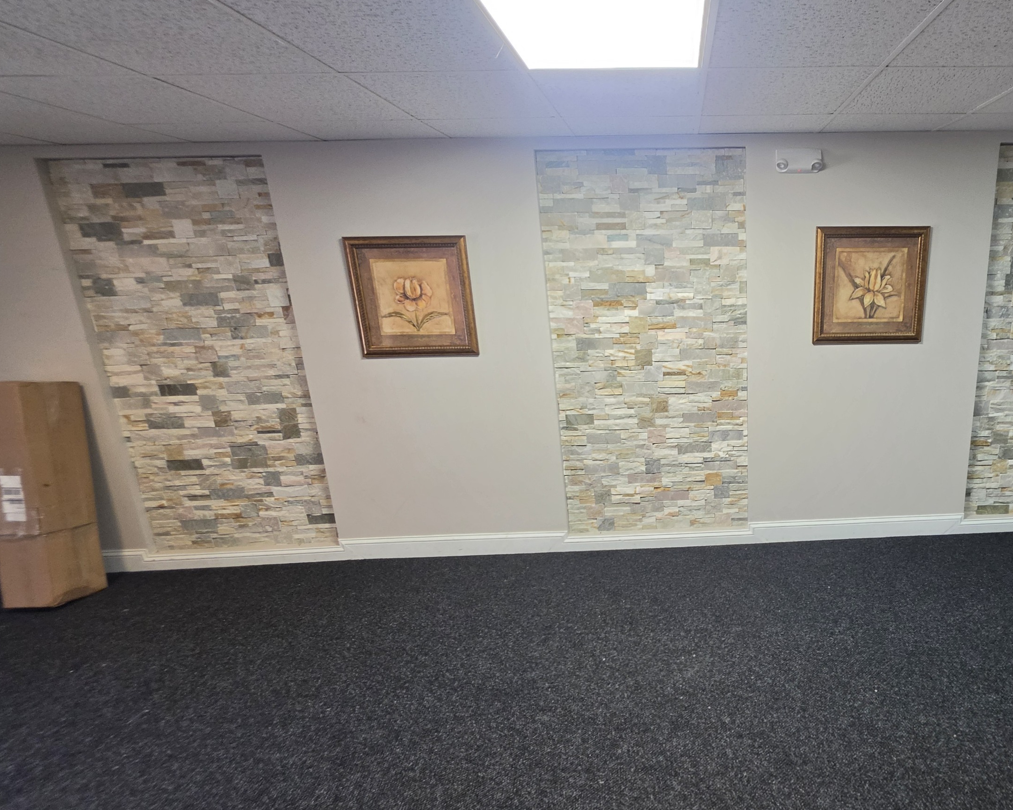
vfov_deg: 73.7
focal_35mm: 18
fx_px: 540
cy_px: 426
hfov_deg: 82.2
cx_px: 708
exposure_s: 1/60
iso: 160
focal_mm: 2.2
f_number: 1.9
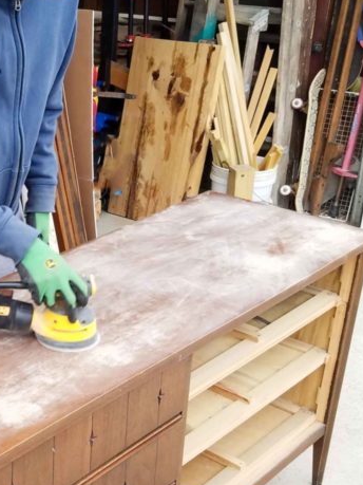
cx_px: -14
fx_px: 811
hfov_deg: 23.9
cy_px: 310
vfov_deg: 33.0
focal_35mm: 58
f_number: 1.7
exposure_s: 1/120
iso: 64
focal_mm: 4.2
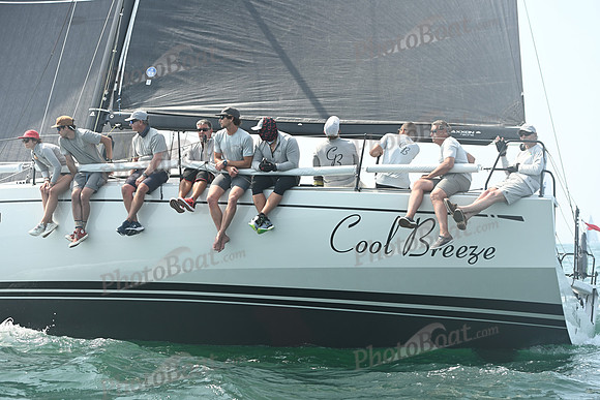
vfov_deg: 19.5
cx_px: 300
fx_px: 1167
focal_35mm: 70
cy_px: 200
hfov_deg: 28.8
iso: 320
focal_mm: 70
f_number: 4
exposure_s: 1/1250
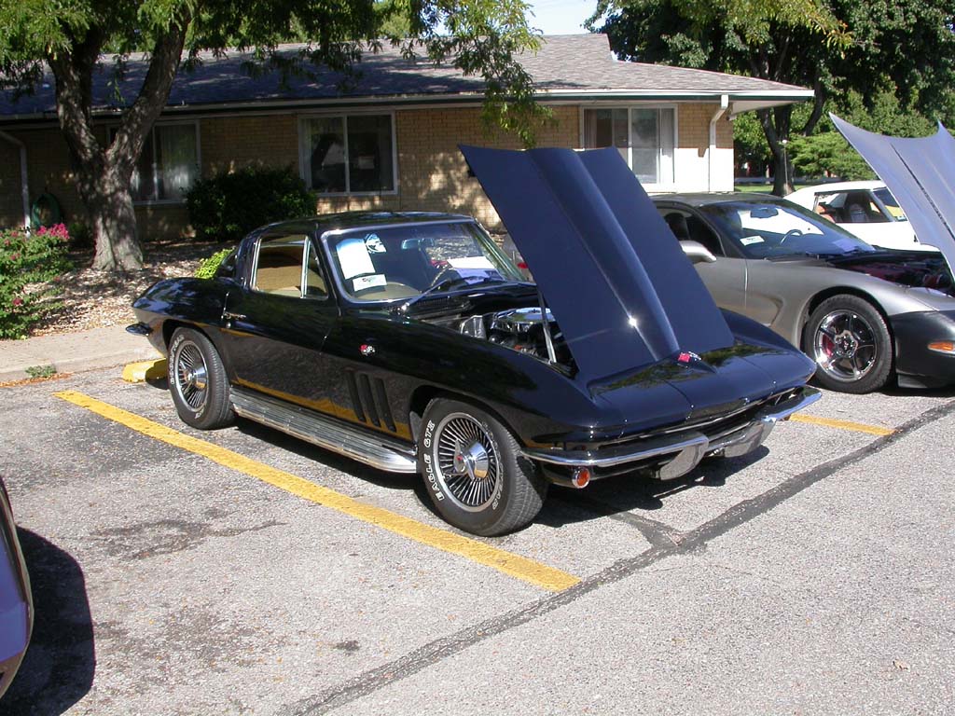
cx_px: 478
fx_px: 1048
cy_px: 358
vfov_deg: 37.7
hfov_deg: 49.0
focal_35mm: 38
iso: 100
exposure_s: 1/242
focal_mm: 7.85
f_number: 6
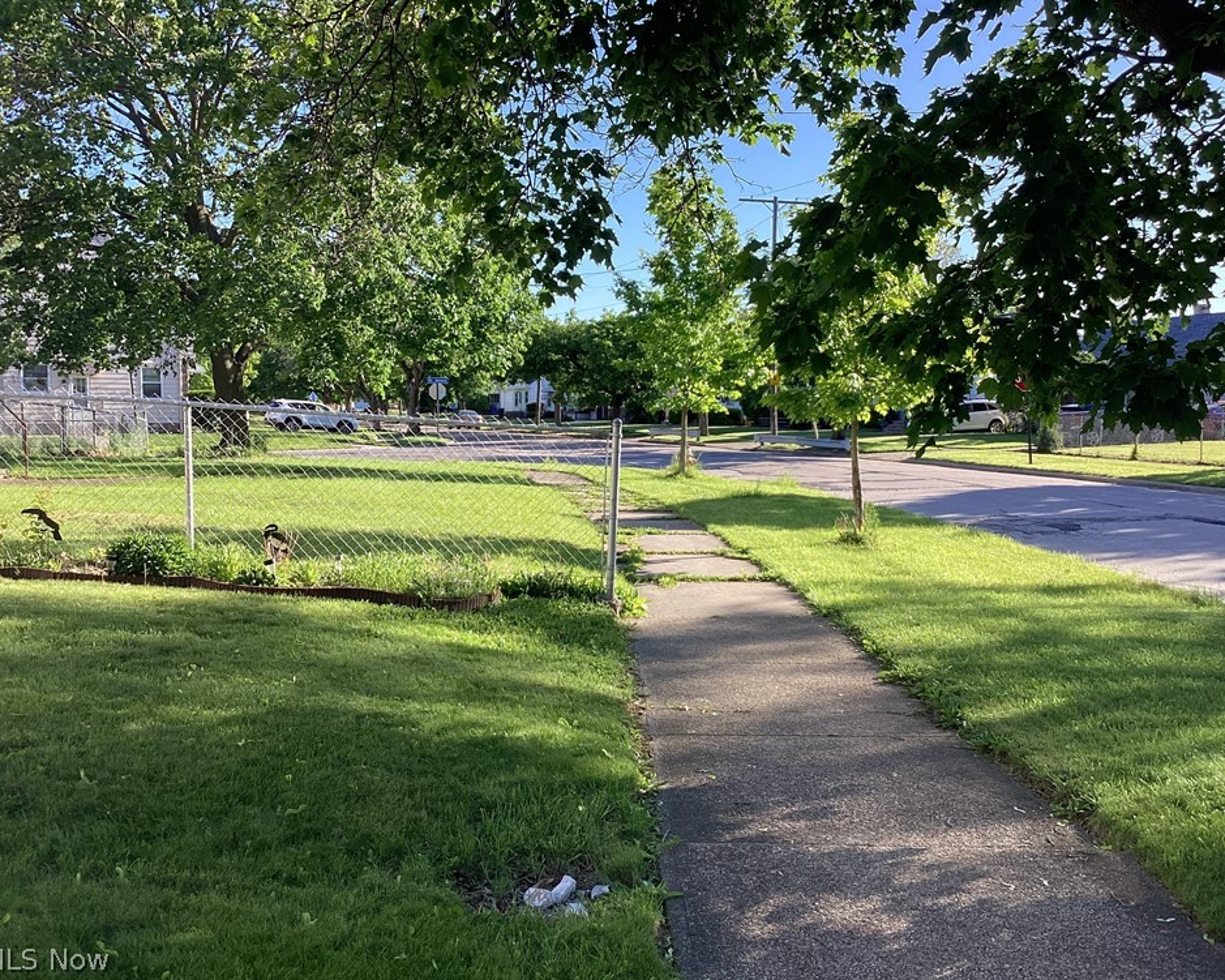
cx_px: 642
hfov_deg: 54.2
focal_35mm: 33
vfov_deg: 44.5
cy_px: 480
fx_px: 1196
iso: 25
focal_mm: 3.3
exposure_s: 1/277
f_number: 2.4
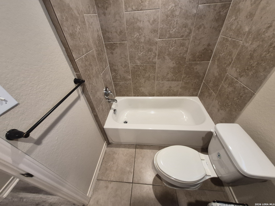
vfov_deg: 89.9
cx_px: 138
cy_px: 103
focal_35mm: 13
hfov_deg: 106.2
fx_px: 103
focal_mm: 1.74
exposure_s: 1/60
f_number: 2.2
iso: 320
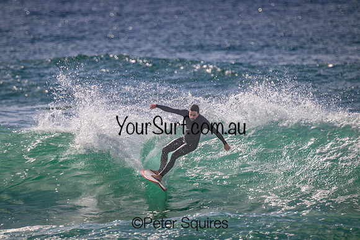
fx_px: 8001
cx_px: 180
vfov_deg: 1.7
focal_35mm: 800
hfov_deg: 2.6
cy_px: 120
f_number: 11
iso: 560
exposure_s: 1/2000
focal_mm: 800
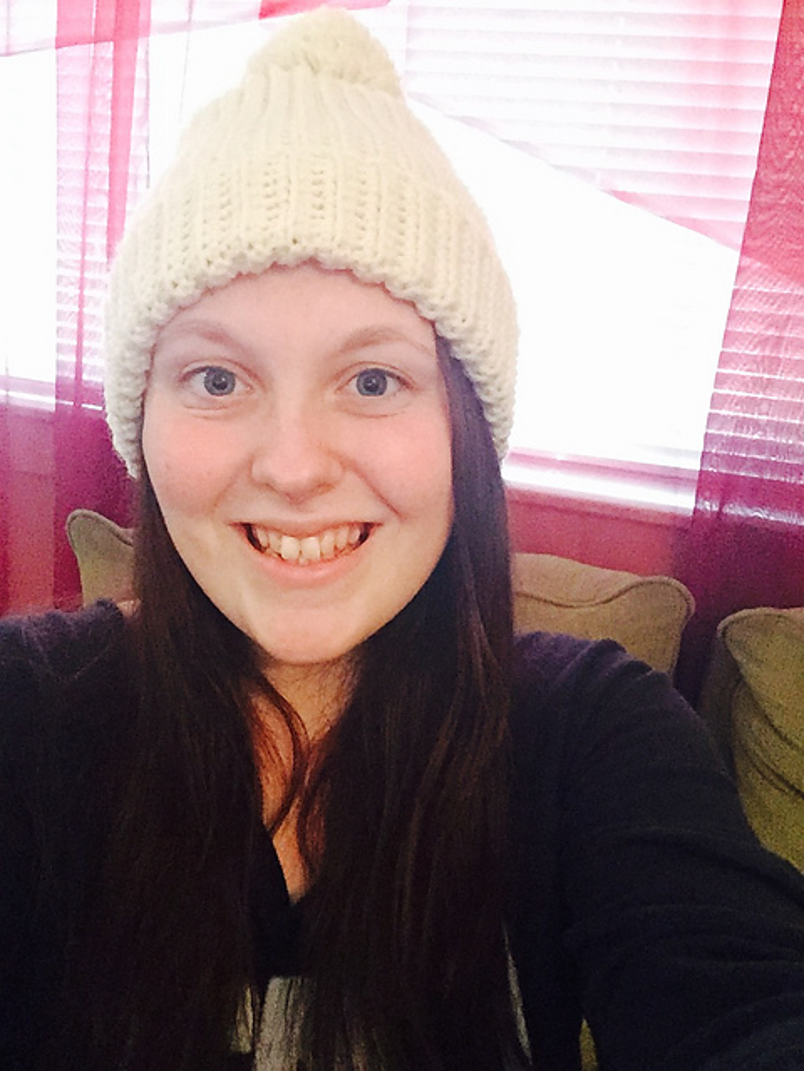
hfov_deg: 45.4
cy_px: 536
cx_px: 402
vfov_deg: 58.4
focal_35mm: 31
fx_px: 960
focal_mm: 2.65
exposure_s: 1/15
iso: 640
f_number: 2.2
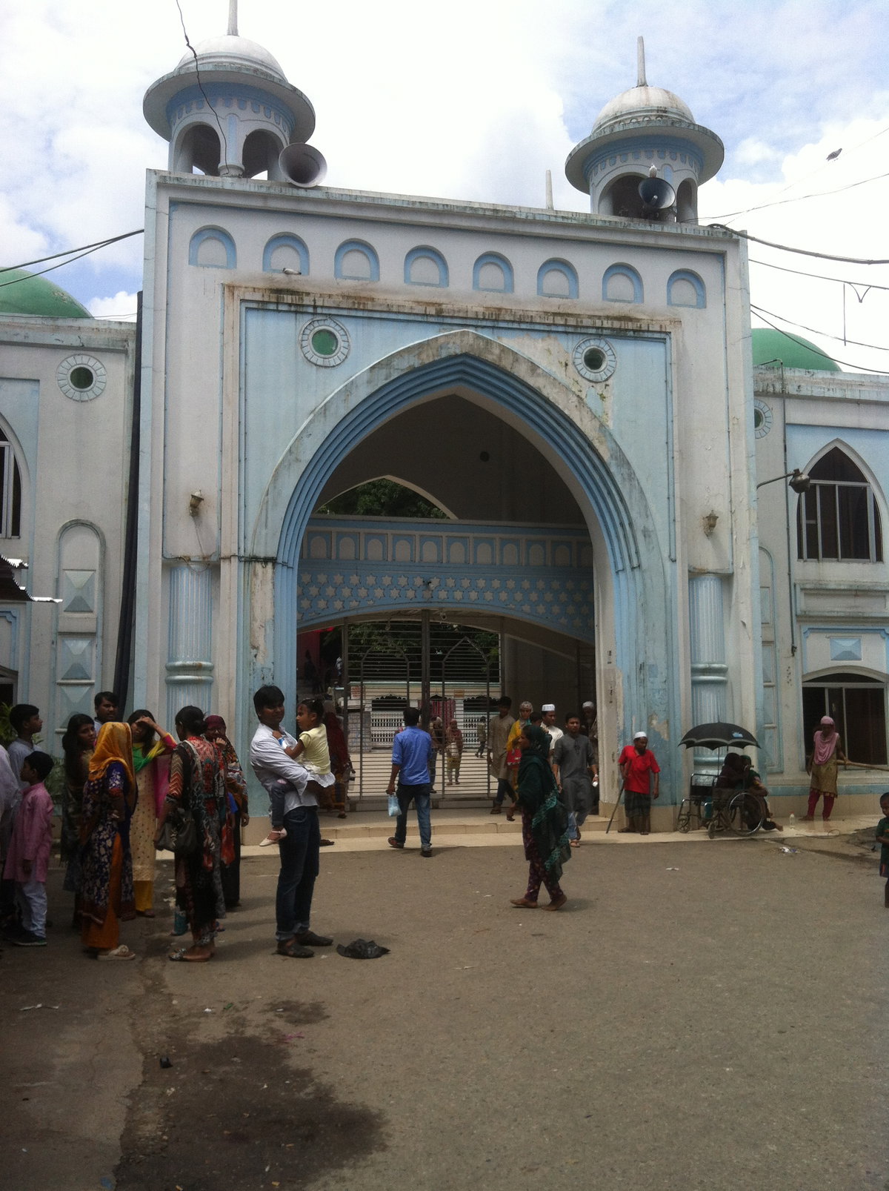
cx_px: 444
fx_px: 1202
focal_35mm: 35
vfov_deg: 52.7
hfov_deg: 40.6
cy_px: 596
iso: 80
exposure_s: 1/1508
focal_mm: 3.85
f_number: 2.8
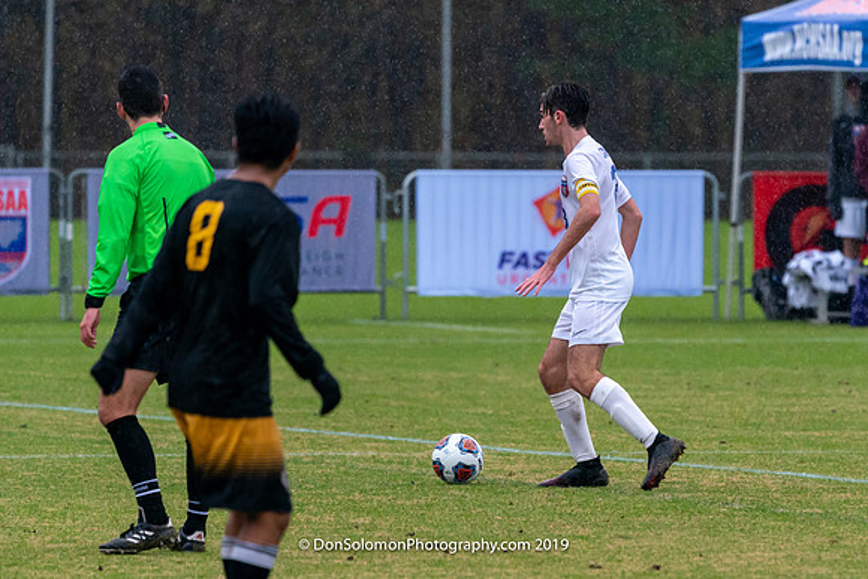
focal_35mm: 482
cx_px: 582
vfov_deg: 2.9
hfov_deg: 4.3
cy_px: 397
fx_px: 11625
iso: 3200
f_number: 5.6
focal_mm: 315
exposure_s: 1/1000
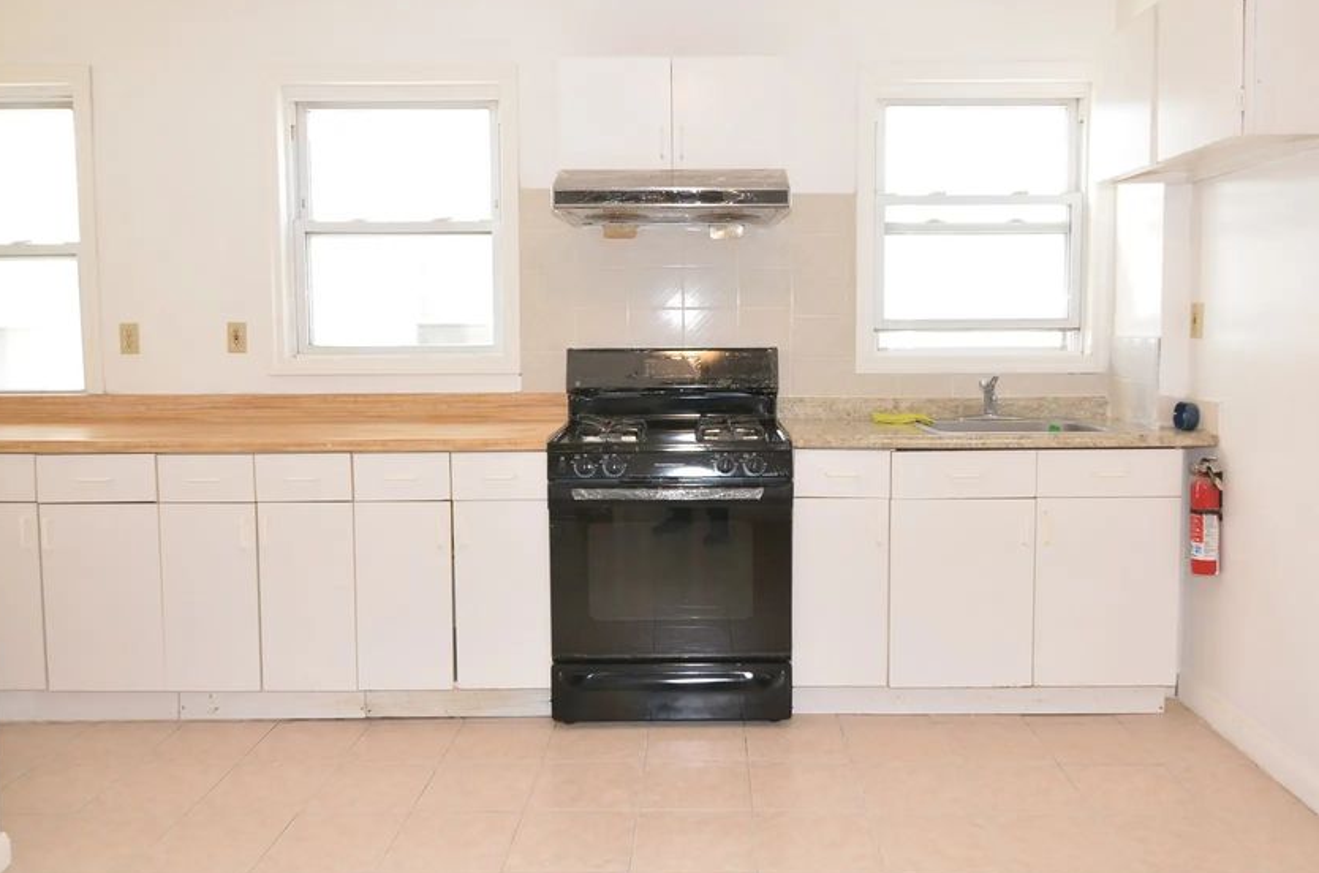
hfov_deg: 66.3
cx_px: 688
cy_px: 394
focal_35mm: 28
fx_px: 1009
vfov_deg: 46.7
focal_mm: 15
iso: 400
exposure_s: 1/60
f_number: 4
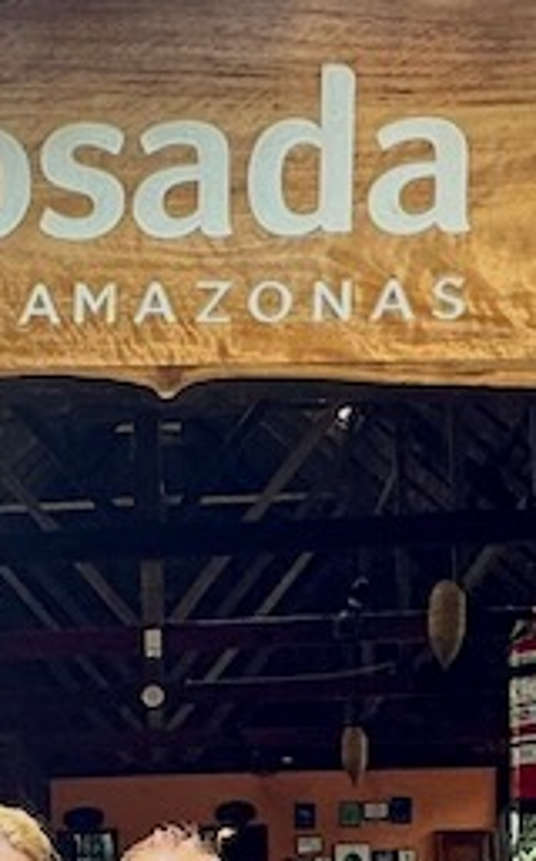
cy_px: 1012
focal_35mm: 74
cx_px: 27
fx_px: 1734
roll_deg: +0.7
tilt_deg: -1.9
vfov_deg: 25.3
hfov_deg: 17.2
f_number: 2.2
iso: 100
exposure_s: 1/99
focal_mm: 2.22
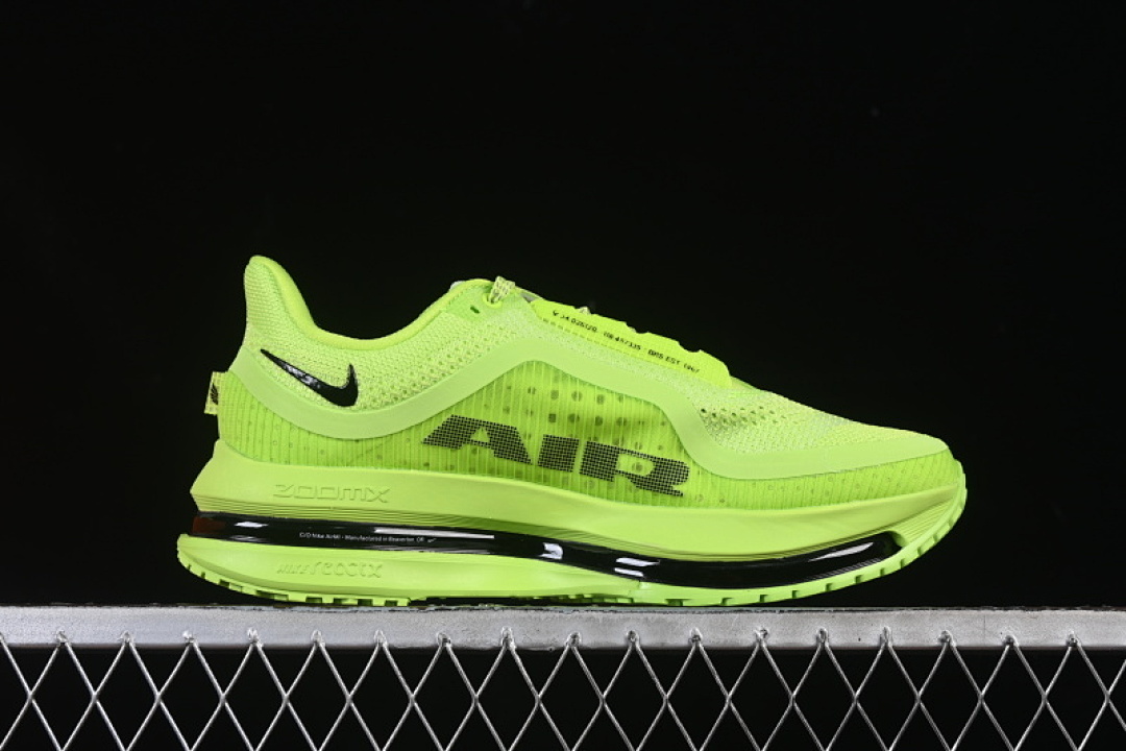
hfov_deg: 27.0
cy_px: 376
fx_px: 2346
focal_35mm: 75
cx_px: 563
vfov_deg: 18.2
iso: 160
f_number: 8
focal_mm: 50
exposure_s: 1/80
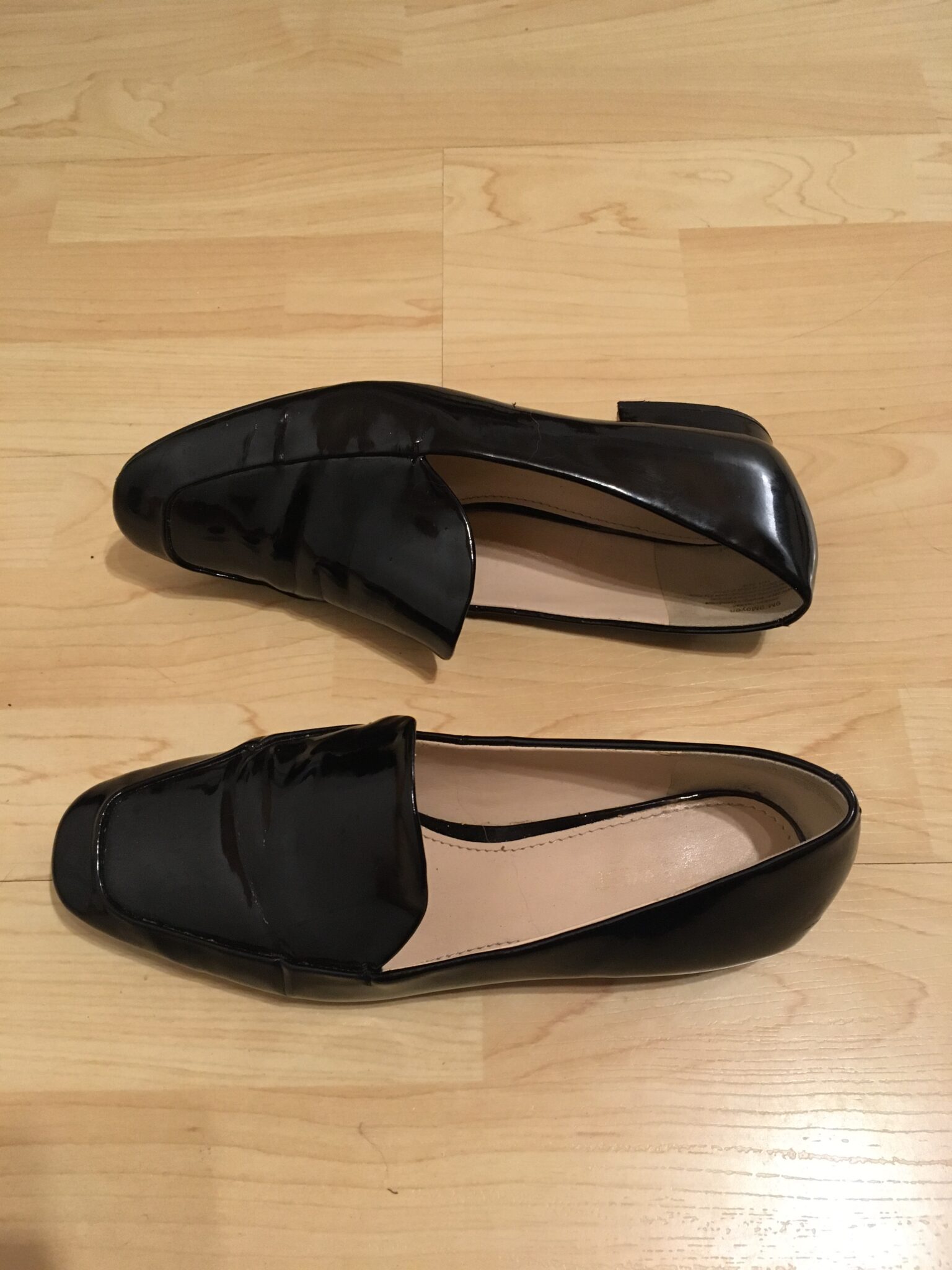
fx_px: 1063
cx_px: 476
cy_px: 635
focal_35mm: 29
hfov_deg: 48.2
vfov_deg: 61.7
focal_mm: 4.15
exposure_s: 1/20
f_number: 2.2
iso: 200
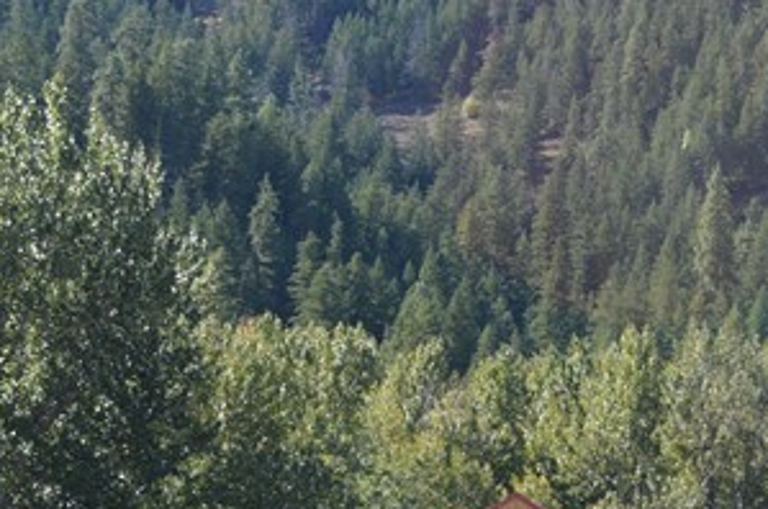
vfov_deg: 9.6
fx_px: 3023
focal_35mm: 142
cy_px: 393
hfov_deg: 14.0
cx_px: 926
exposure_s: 1/160
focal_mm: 26
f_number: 6.3
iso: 100
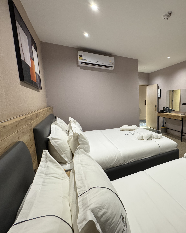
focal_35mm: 19
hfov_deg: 63.2
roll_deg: -0.1
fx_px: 131
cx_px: 155
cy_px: 119
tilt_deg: -8.3
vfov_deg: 83.3
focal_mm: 2.22
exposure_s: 1/51
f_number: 2.2
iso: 320
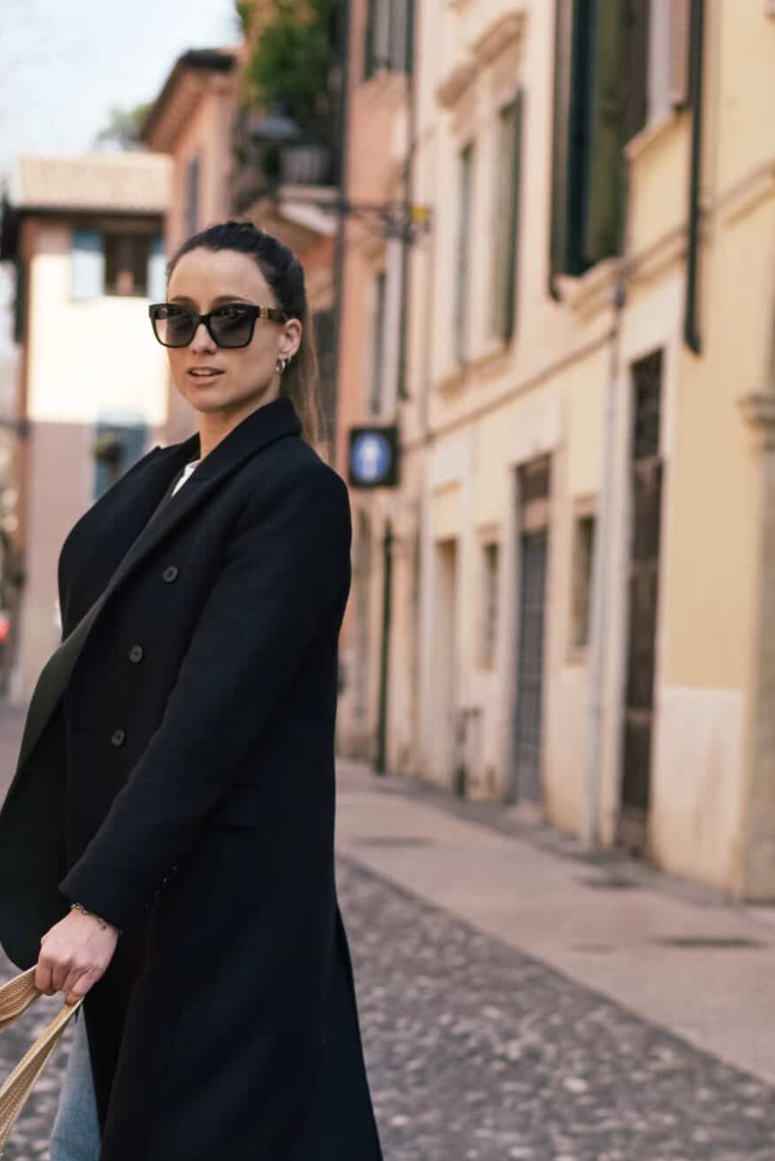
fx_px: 3130
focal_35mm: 97
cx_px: 162
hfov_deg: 14.0
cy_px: 776
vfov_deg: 20.9
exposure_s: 1/4000
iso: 250
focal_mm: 50
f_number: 2.8
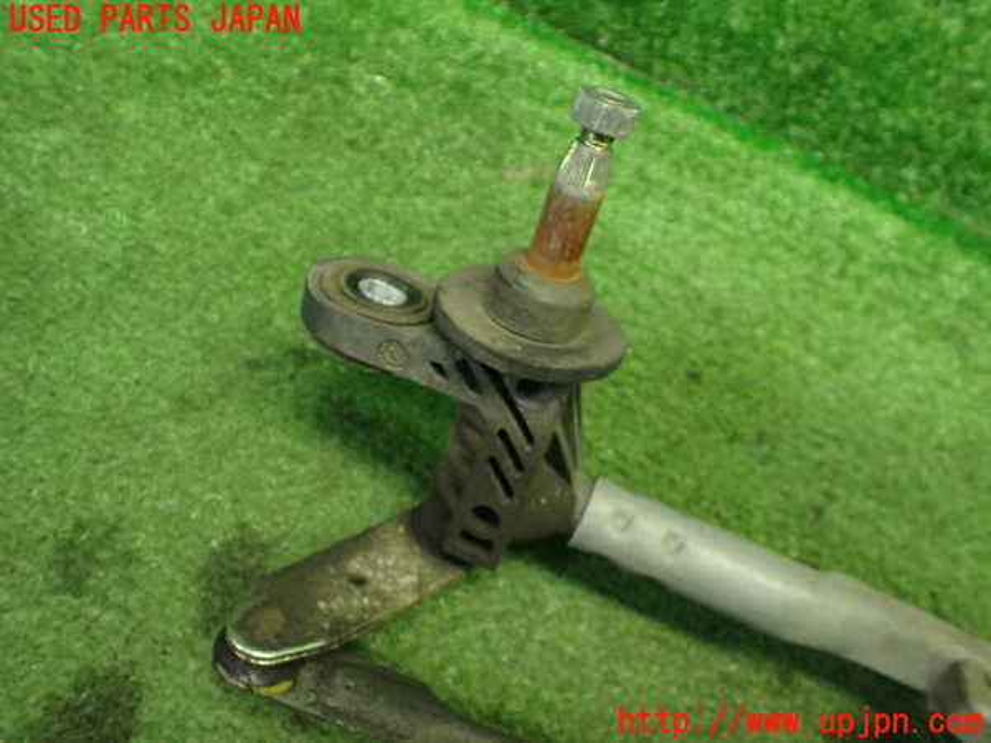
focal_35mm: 30
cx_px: 496
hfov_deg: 60.0
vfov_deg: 46.8
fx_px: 859
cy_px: 372
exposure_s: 1/125
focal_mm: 5.4
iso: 800
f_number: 2.3
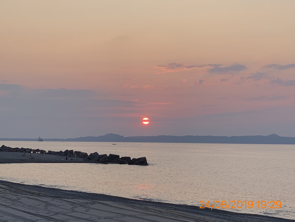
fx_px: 444
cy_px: 111
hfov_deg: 36.8
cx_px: 148
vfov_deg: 28.1
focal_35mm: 52
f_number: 2.4
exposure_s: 1/366
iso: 16
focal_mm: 6
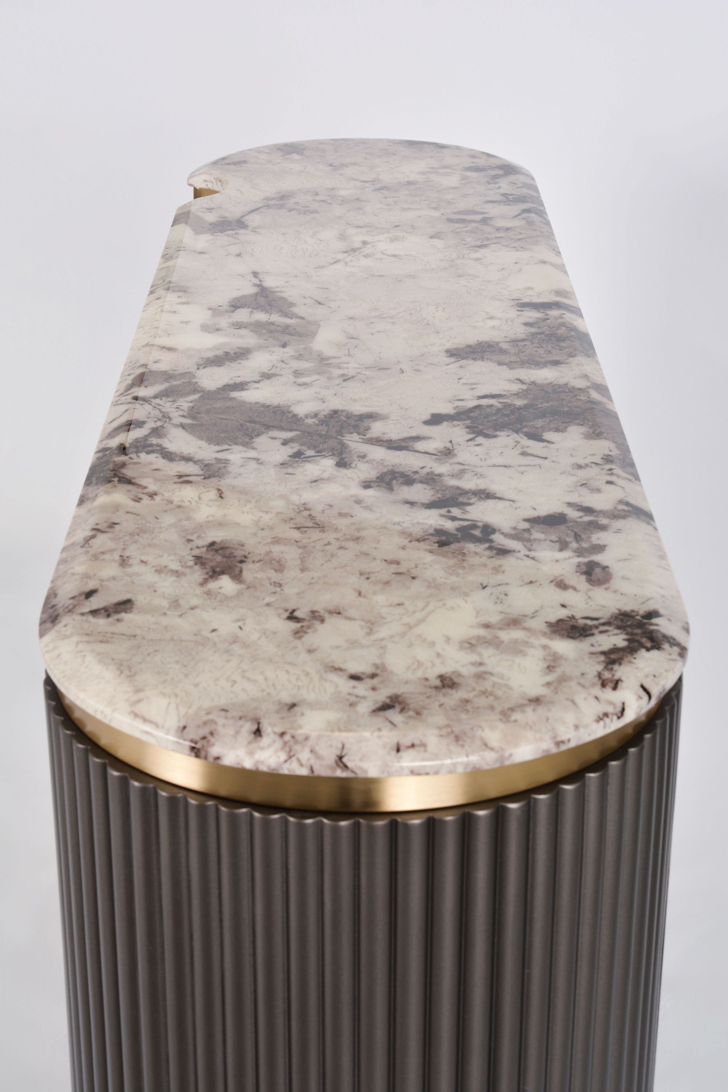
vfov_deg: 29.9
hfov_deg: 20.2
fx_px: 2047
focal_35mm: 68
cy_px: 546
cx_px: 364
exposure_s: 1/30
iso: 100
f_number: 11
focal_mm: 45
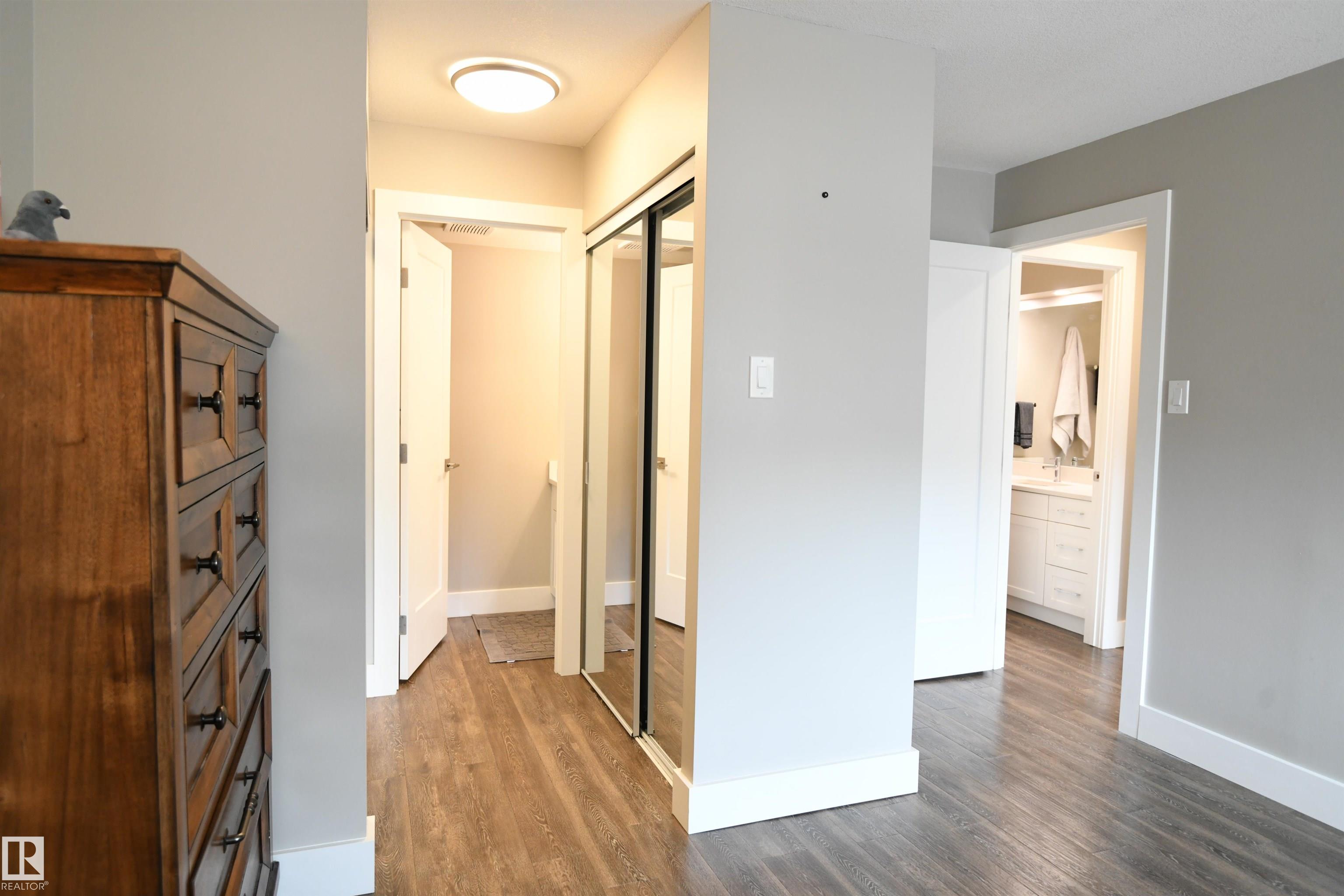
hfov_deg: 78.6
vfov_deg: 57.2
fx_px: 821
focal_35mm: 22
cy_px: 448
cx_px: 672
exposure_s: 1/60
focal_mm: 22
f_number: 4
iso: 1800
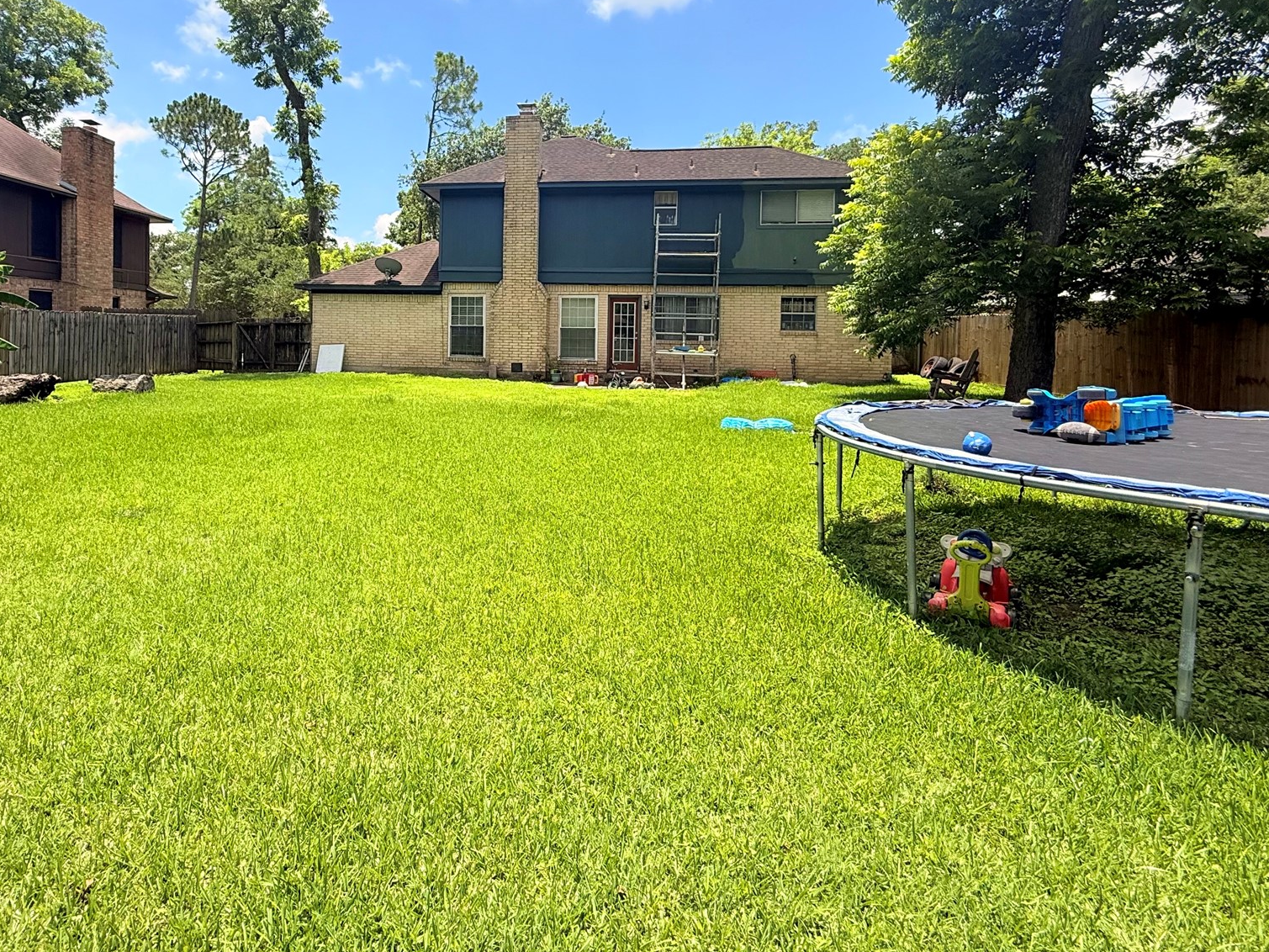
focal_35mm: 19
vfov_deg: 67.6
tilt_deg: +0.5
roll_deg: -1.3
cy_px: 355
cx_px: 521
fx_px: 697
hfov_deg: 83.8
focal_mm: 2.22
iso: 50
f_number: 2.2
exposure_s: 1/1339
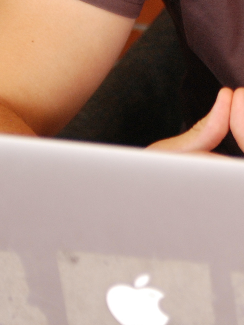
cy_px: -185
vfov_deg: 6.0
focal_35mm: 324
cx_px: 306
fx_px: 3044
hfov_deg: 4.6
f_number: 2.8
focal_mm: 56
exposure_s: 1/100
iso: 400
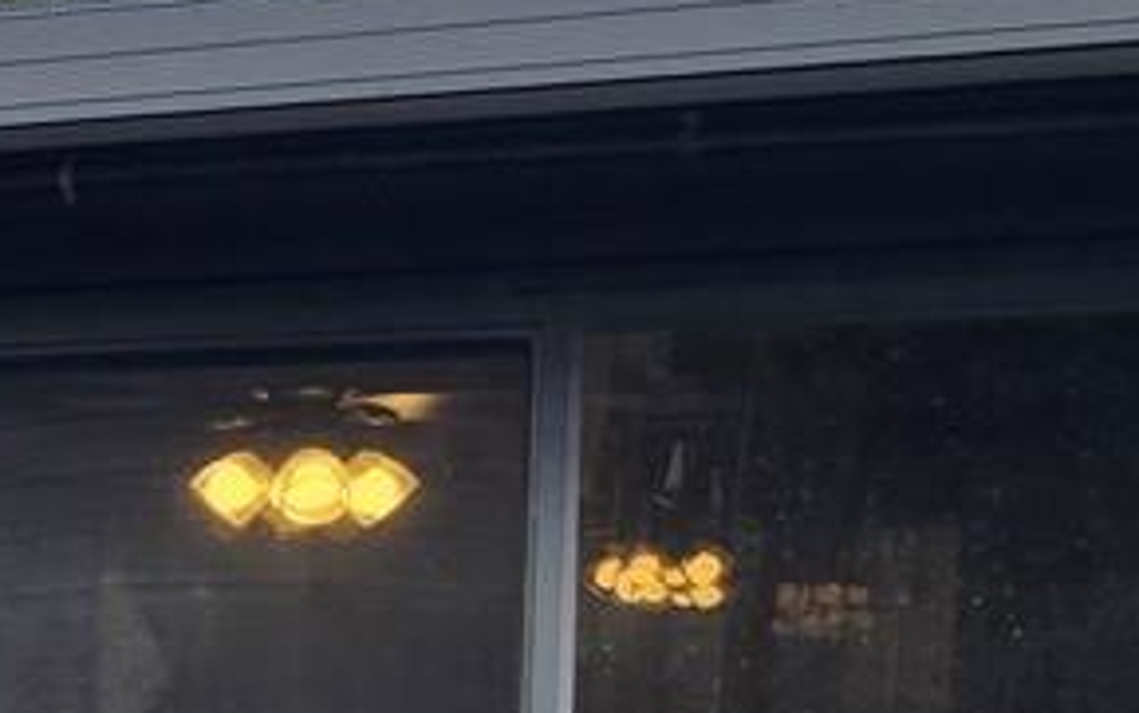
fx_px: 4193
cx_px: -1750
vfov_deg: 9.6
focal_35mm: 135
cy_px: 804
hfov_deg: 11.9
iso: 12
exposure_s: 1/182
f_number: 1.7
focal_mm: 6.3
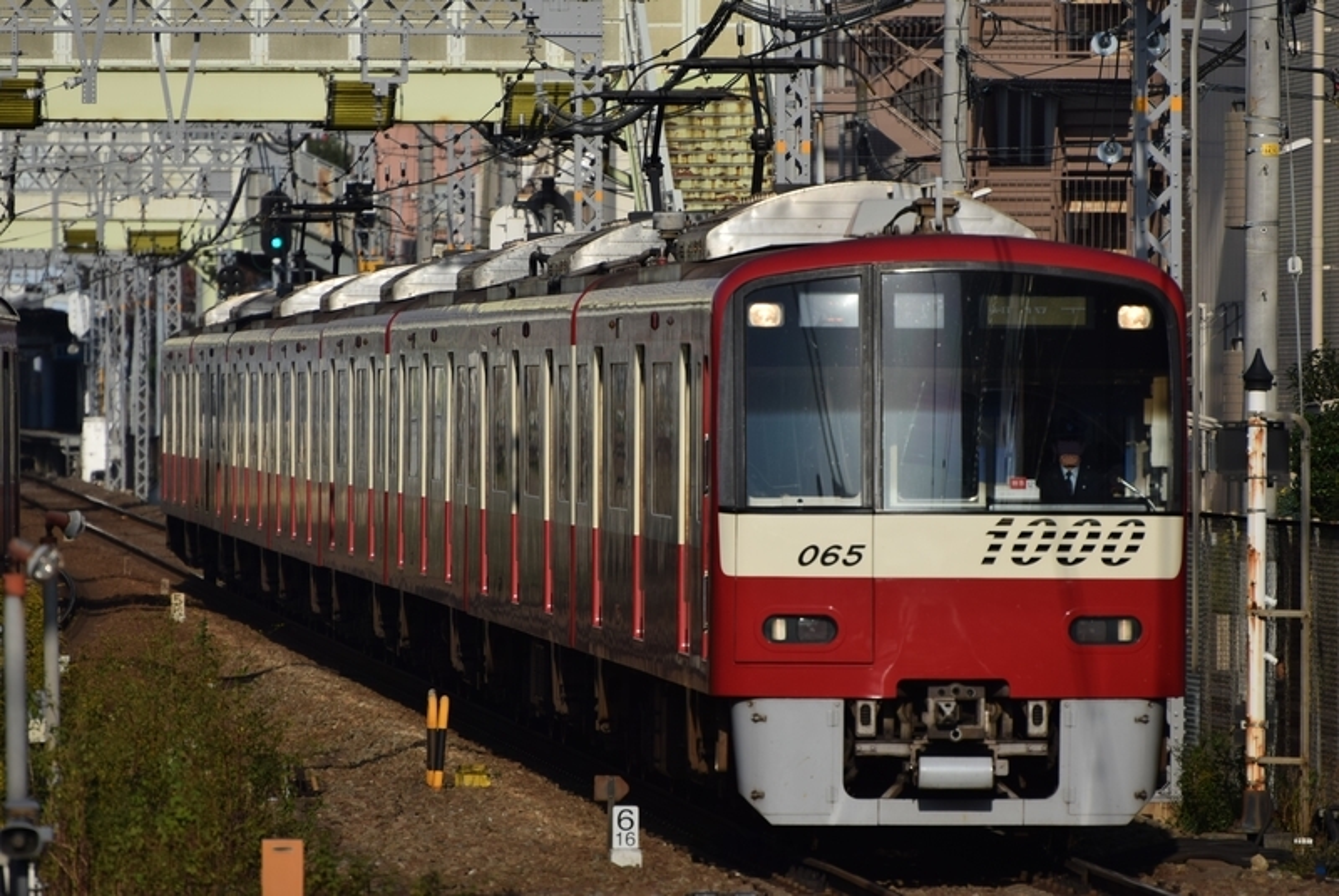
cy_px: 448
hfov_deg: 4.6
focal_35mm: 450
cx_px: 670
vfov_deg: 3.1
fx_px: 16752
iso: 100
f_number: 5.6
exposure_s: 1/1250
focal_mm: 300
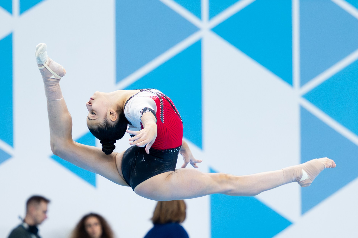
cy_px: 156
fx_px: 4325
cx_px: 197
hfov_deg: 4.7
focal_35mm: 435
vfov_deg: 3.2
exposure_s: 1/1250
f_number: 2.8
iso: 2000
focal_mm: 135
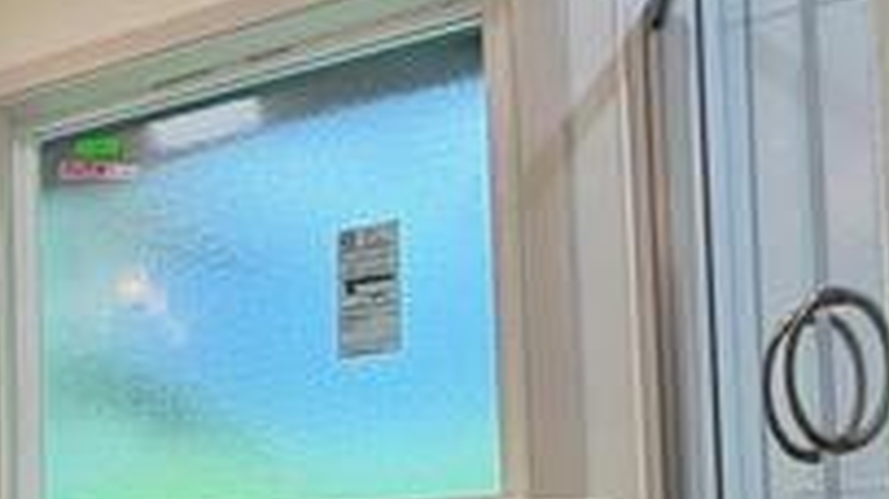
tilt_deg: +2.1
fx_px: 1131
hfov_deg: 29.4
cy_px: 595
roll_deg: +0.7
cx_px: -394
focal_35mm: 48
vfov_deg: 22.9
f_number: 2.2
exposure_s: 1/120
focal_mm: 2.22
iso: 160
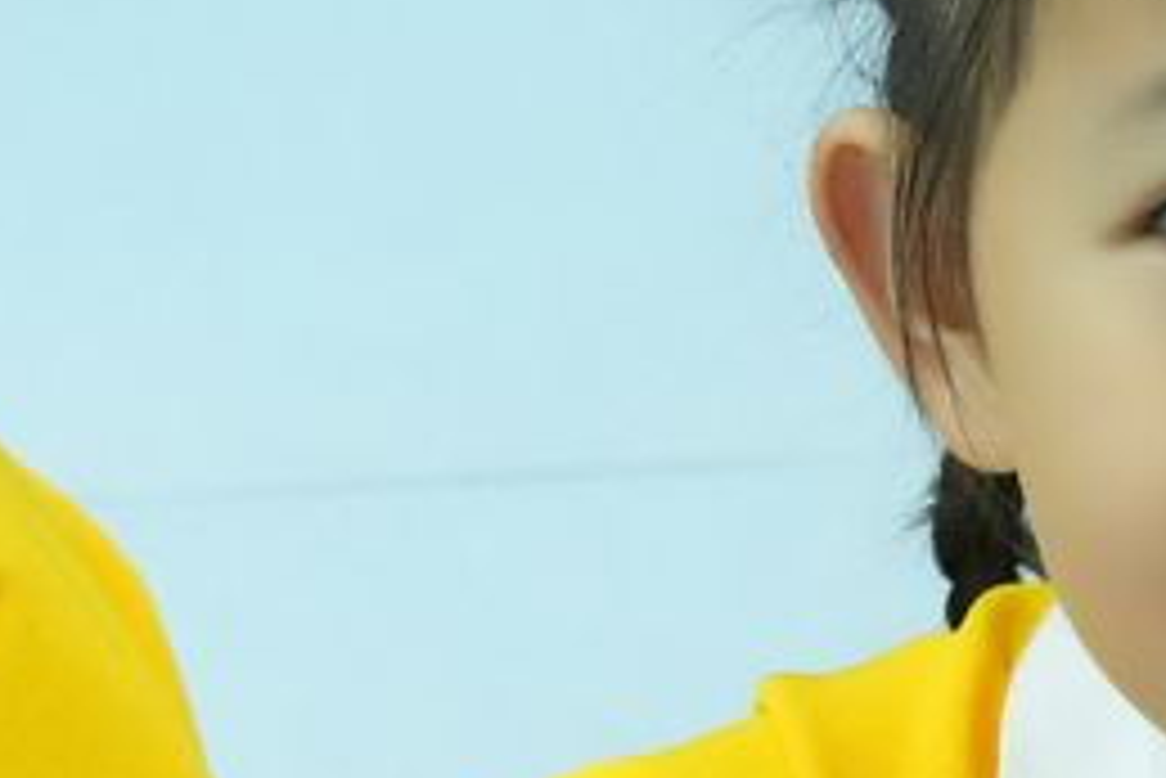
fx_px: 9922
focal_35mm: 306
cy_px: 715
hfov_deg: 6.7
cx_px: 1407
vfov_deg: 4.5
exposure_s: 1/80
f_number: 5.6
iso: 4000
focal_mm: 47
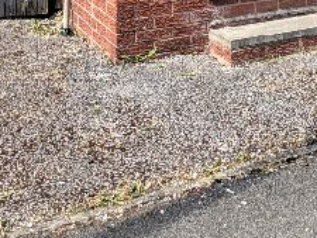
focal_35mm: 64
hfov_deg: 28.8
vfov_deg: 18.5
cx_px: 299
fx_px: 586
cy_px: -176
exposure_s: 1/2513
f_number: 1.7
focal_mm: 2.02
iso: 52
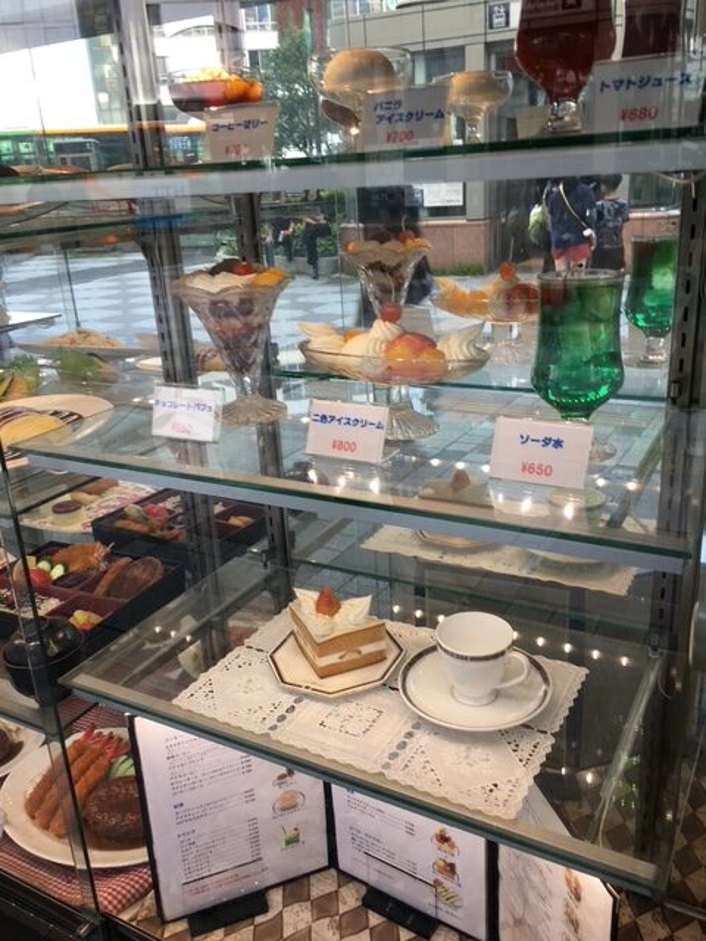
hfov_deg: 48.2
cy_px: 470
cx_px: 353
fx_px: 789
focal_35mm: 29
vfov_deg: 61.7
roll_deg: +2.5
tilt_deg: -19.8
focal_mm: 4.15
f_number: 2.2
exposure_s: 1/60
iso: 25
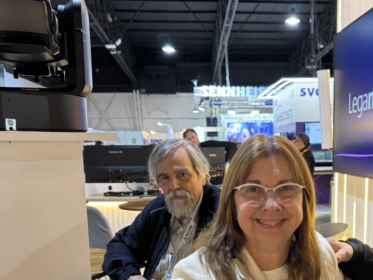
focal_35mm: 41
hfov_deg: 45.0
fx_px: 442
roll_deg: +1.5
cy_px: 226
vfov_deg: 34.0
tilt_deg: -11.0
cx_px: 252
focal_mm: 6.76
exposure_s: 1/50
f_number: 1.78
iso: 250
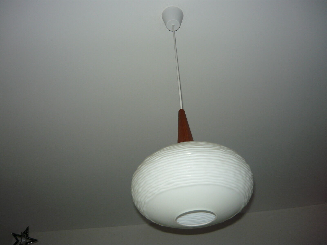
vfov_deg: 42.9
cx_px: 164
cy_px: 122
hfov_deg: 55.4
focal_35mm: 33
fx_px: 312
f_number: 2.8
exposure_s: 1/30
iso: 100
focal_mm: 5.5
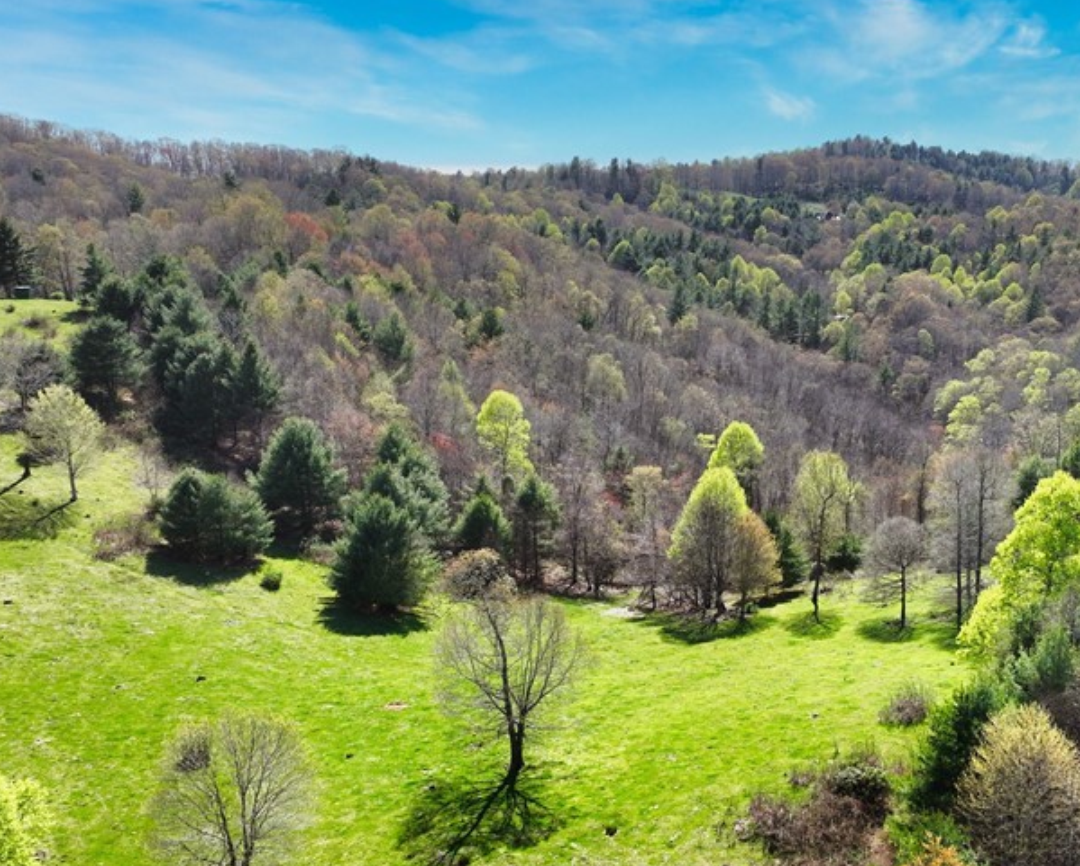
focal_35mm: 40
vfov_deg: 36.7
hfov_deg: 45.1
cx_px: 716
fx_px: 1279
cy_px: 620
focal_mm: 12.29
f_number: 2.8
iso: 360
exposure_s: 1/4000
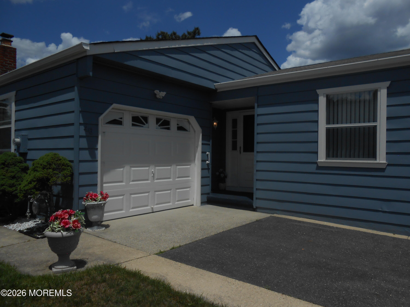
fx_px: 308
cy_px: 154
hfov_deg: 67.3
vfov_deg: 53.1
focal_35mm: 26
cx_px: 205
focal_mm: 4.6
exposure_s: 1/400
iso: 80
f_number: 11.5
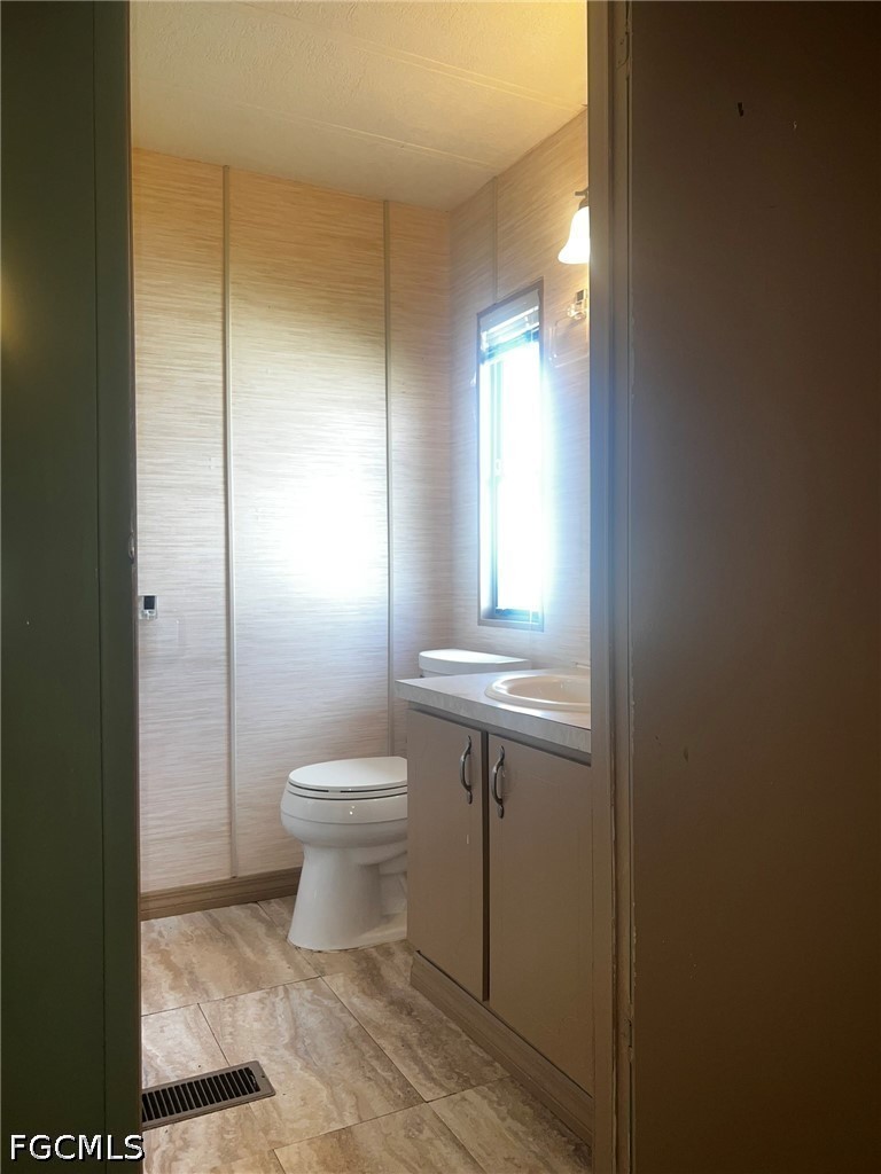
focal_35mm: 26
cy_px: 587
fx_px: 882
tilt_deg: -0.7
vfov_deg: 67.3
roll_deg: +0.1
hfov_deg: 53.1
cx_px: 440
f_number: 1.5
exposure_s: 1/120
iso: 80
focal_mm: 5.7
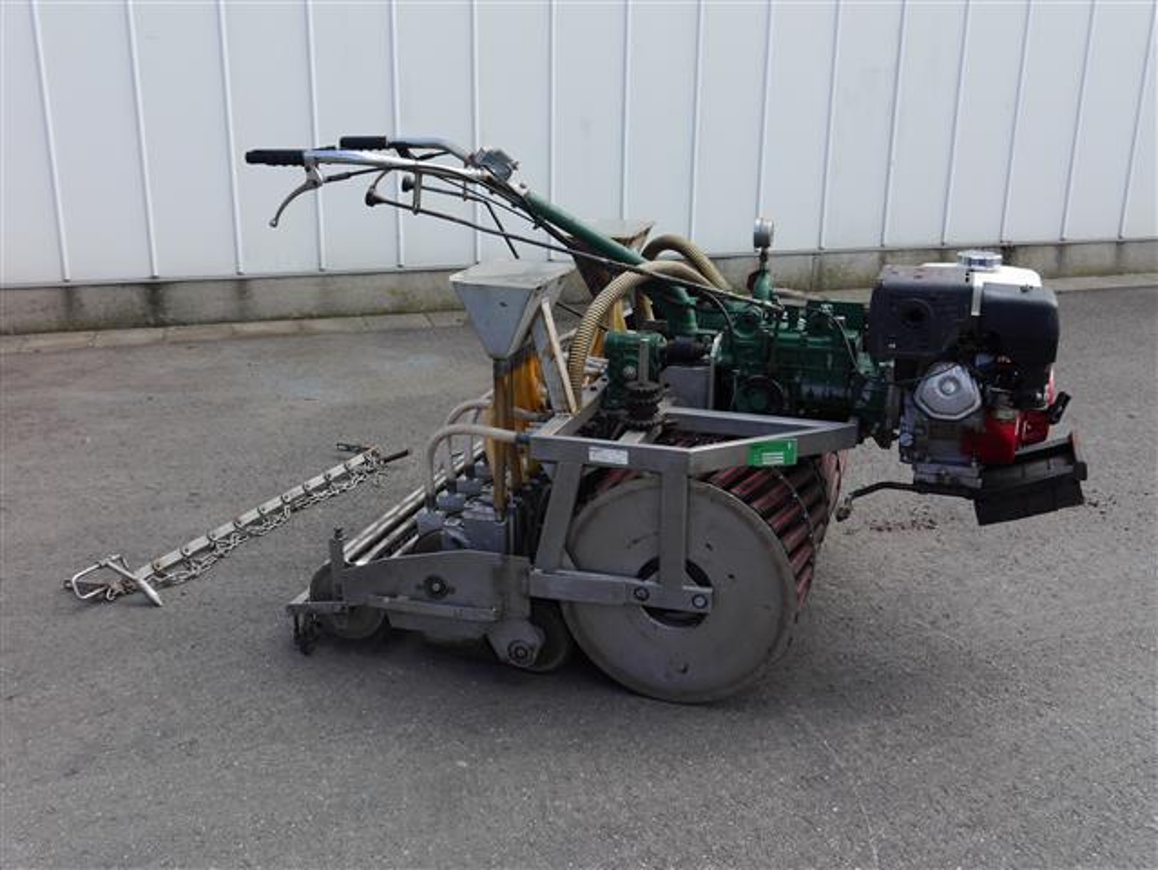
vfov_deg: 37.8
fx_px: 1272
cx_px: 579
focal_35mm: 38
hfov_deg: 49.0
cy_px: 435
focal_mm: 19
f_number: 6.3
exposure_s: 1/200
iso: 160
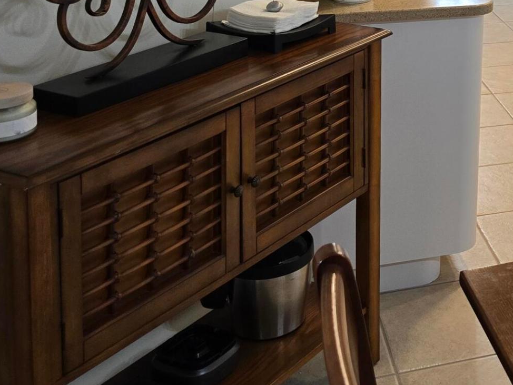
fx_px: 1008
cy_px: -127
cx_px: 601
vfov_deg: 19.7
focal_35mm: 68
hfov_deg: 25.8
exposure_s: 1/120
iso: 100
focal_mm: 6.3
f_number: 1.7
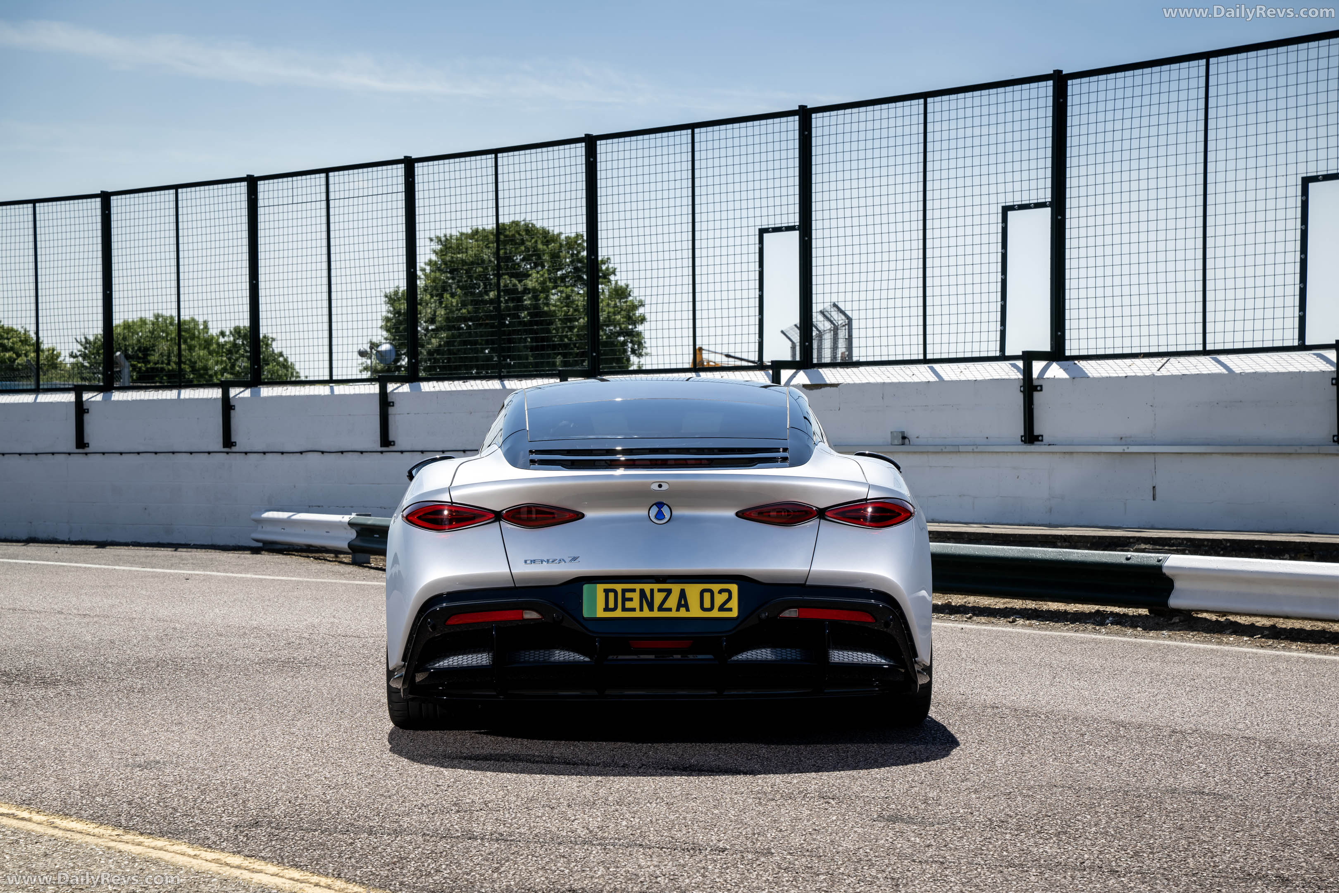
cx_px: 670
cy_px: 446
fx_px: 2603
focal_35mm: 70
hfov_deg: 28.8
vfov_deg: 19.5
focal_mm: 70
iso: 100
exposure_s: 1/200
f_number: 8
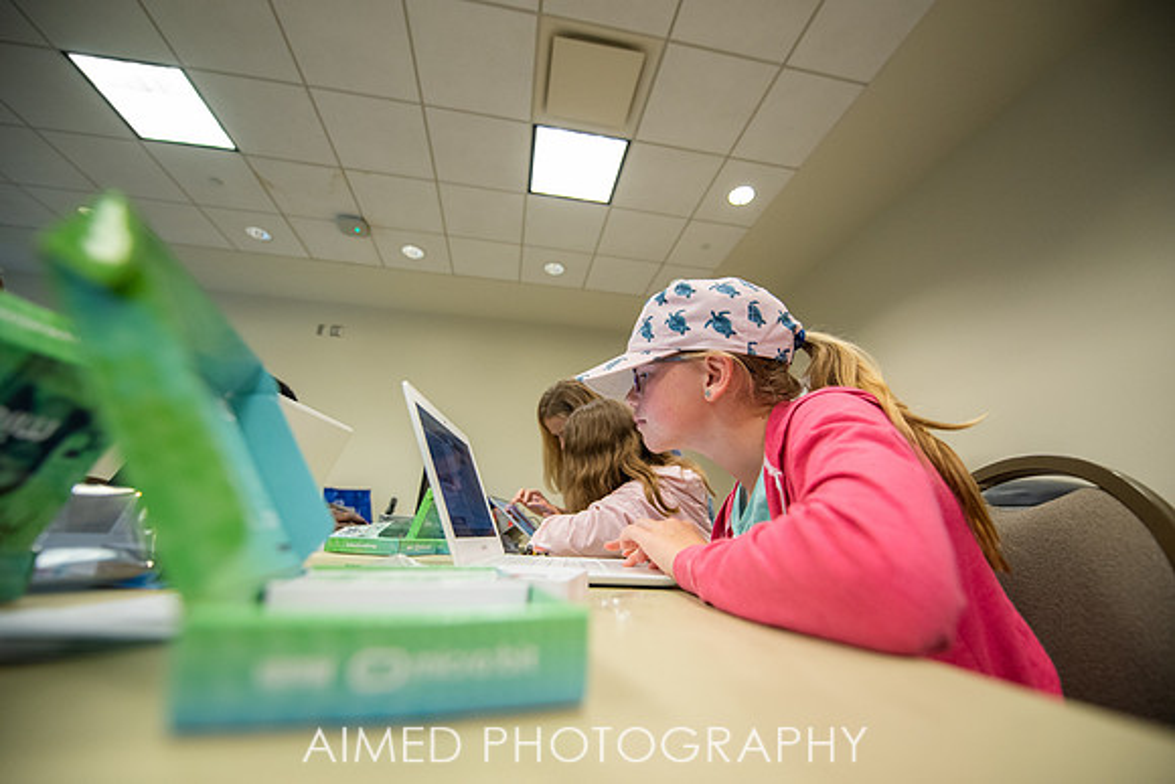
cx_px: 588
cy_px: 392
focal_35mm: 14
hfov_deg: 104.2
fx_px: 457
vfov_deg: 81.2
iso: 800
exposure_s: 1/250
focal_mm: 14
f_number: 2.8
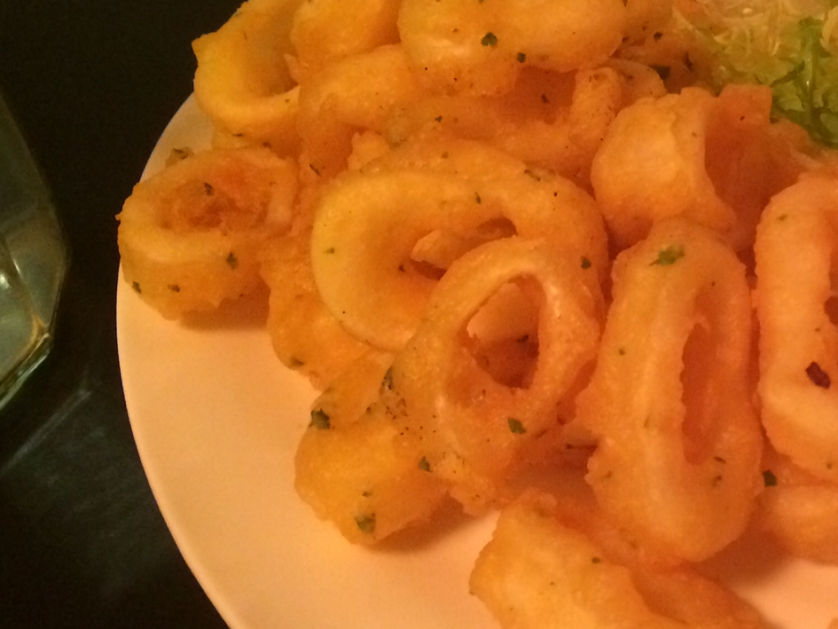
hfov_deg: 28.2
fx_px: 1574
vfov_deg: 22.6
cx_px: 820
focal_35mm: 65
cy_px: 343
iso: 320
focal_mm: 4.12
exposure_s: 1/24
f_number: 2.2
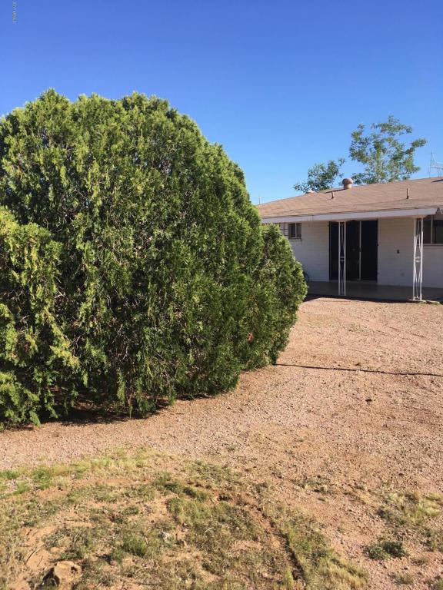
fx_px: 495
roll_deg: +1.4
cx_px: 222
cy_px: 295
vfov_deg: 61.7
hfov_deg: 48.2
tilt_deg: -5.8
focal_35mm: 29
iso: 25
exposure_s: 1/874
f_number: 2.2
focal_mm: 4.15
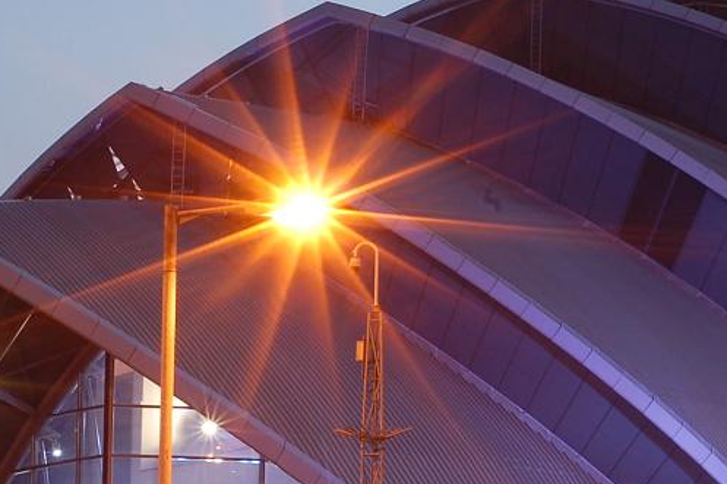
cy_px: 514
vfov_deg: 7.1
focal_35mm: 193
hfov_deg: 10.6
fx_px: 3896
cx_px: 614
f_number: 22
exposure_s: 15
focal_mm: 50
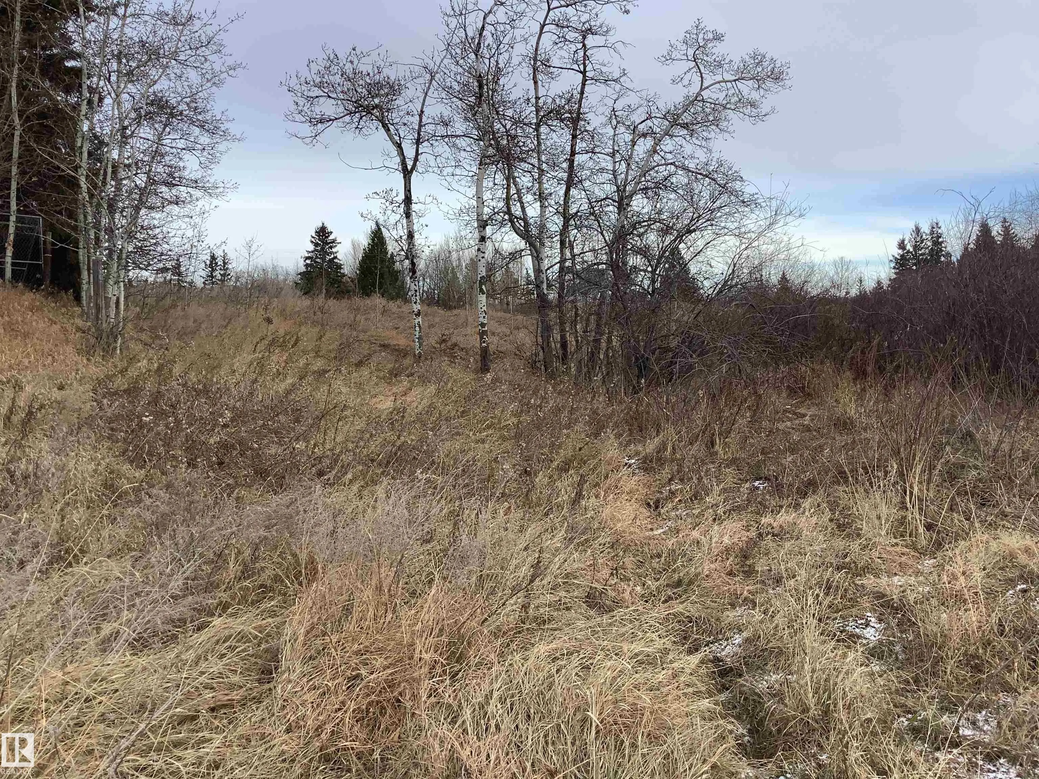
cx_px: 520
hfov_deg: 58.4
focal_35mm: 31
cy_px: 390
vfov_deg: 45.4
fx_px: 930
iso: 25
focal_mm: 3.3
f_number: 2.4
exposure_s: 1/529
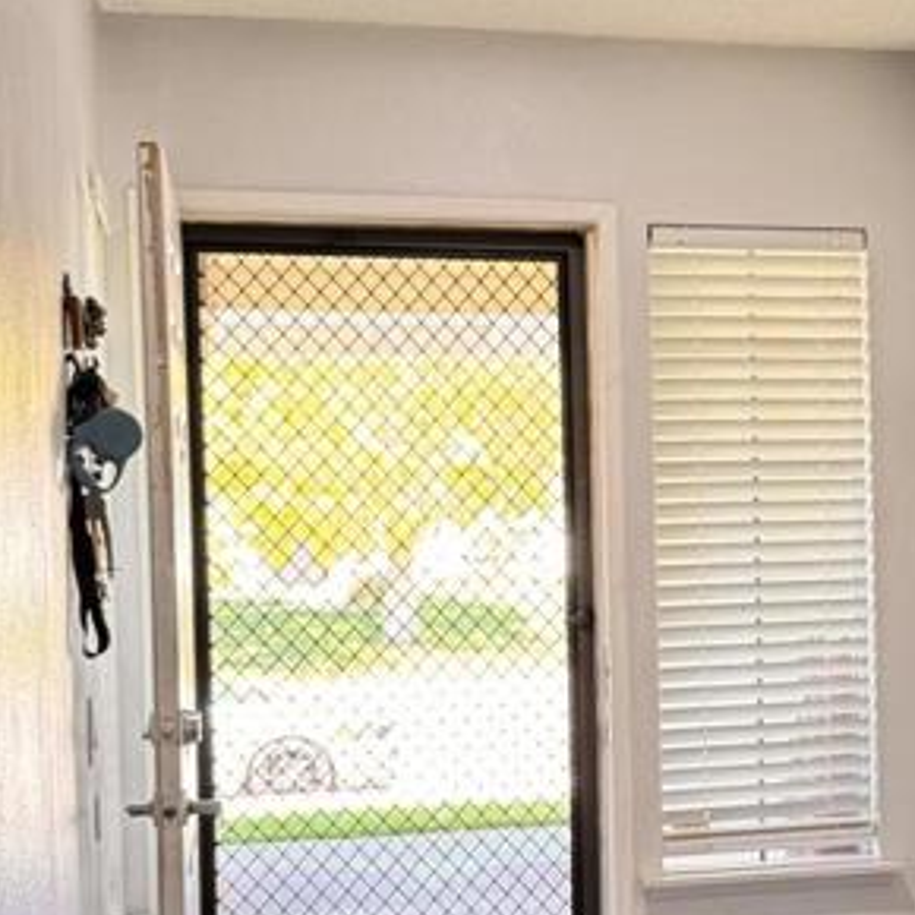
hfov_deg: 22.1
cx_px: 940
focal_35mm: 75
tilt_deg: -2.4
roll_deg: +1.1
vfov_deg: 23.0
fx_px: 2243
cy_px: 577
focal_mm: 6.76
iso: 250
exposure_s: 1/60
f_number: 1.78
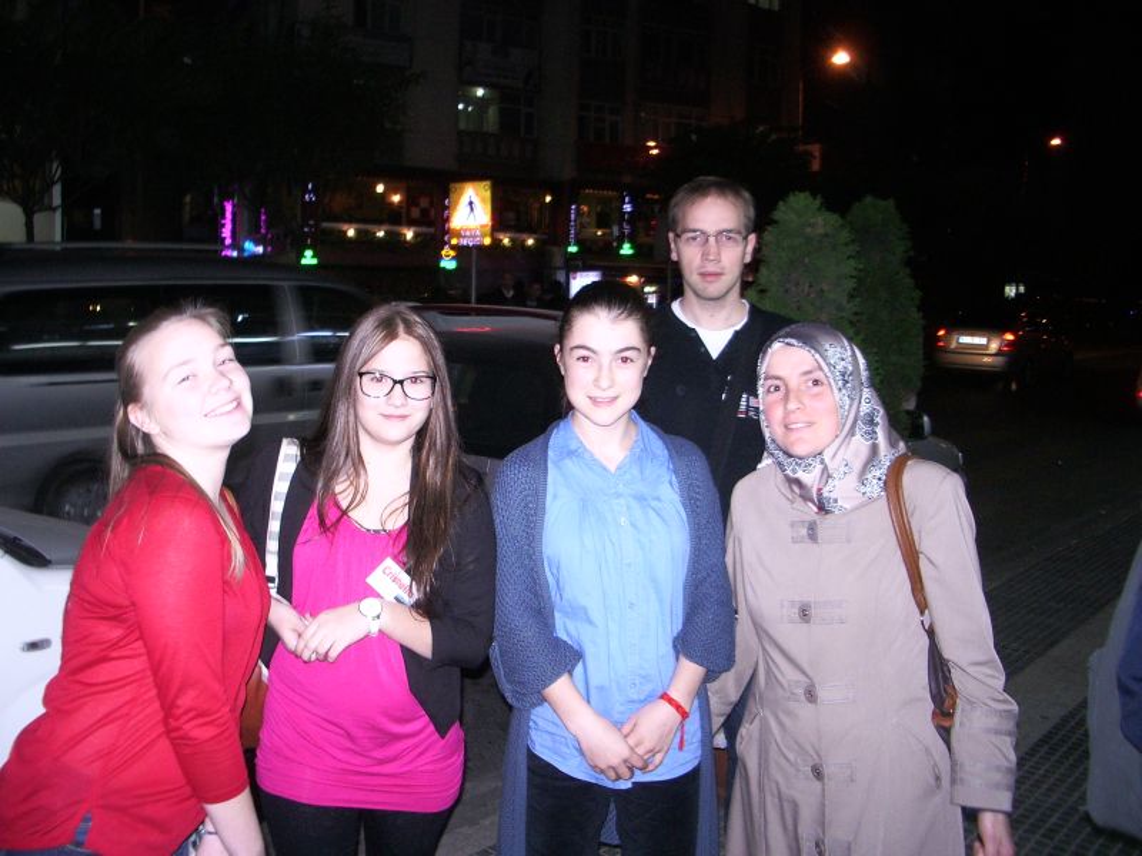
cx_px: 571
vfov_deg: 40.7
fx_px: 1155
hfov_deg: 52.6
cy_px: 428
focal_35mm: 35
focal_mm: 5.8
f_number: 2.6
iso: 200
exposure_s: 1/40
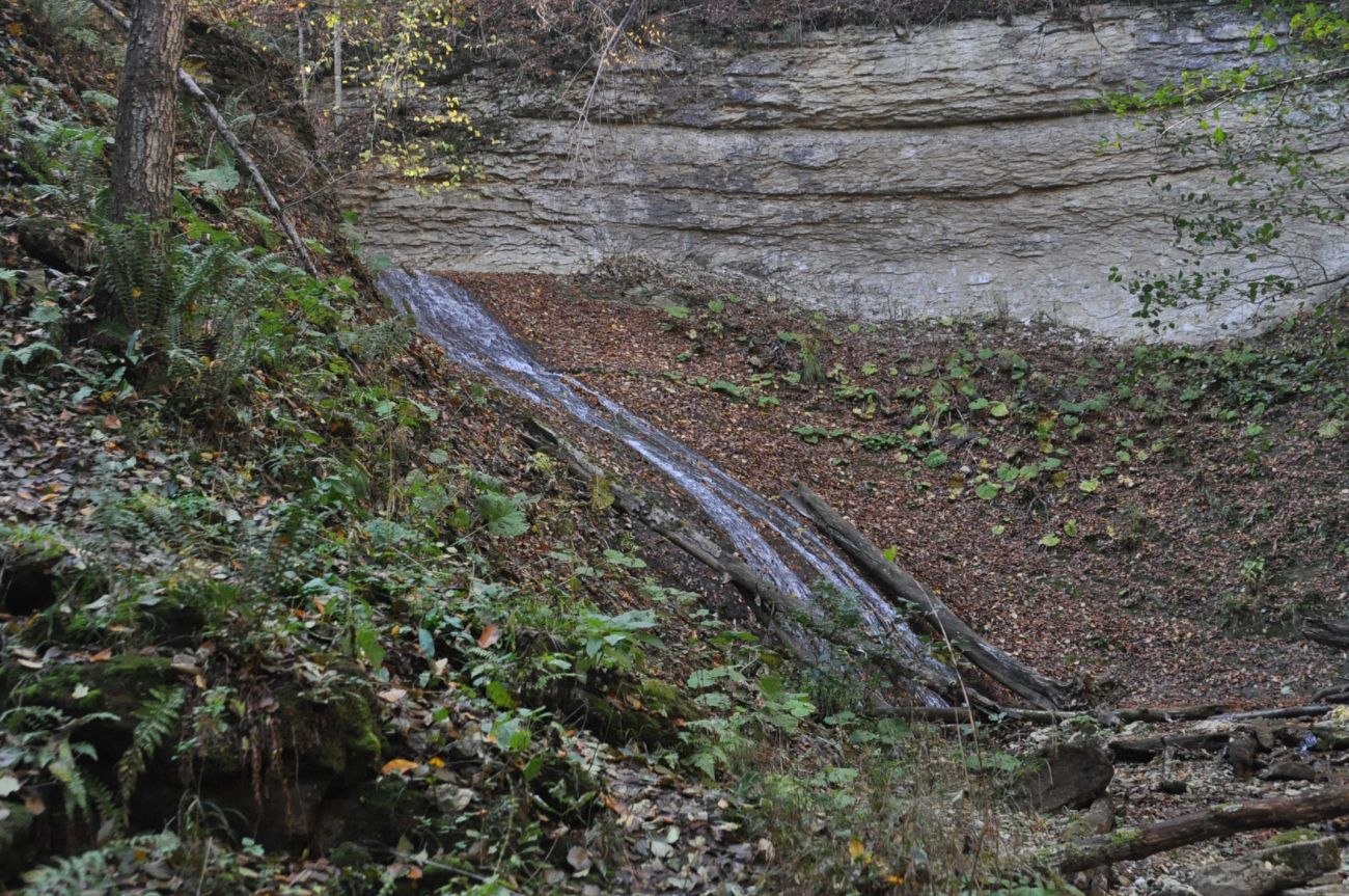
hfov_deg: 46.5
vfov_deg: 31.8
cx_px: 674
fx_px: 1572
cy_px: 448
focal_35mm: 42
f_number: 2.8
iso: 2000
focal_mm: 28
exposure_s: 1/800
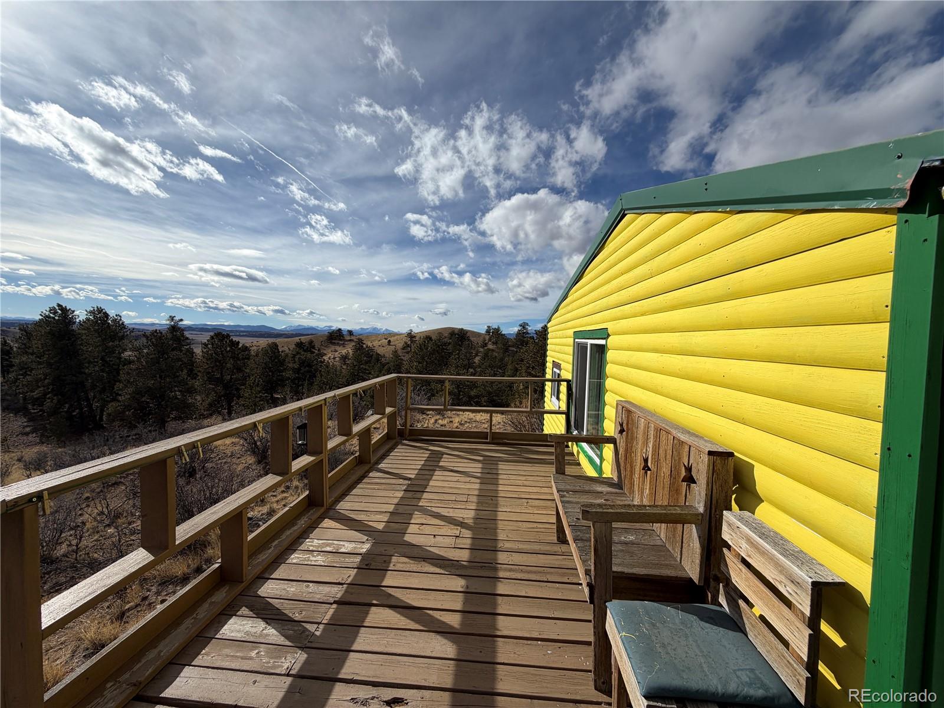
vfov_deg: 85.7
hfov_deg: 102.1
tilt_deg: -2.7
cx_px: 472
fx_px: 382
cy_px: 354
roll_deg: -1.7
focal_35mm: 14
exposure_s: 1/2165
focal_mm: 2.22
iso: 20
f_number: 2.2
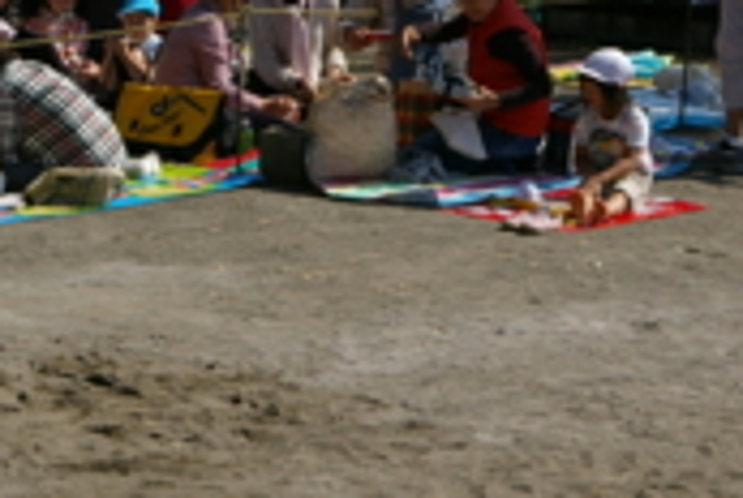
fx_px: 3577
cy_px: -11
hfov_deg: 11.8
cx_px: 129
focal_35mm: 173
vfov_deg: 7.9
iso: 200
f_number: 9.5
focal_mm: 50
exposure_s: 1/250
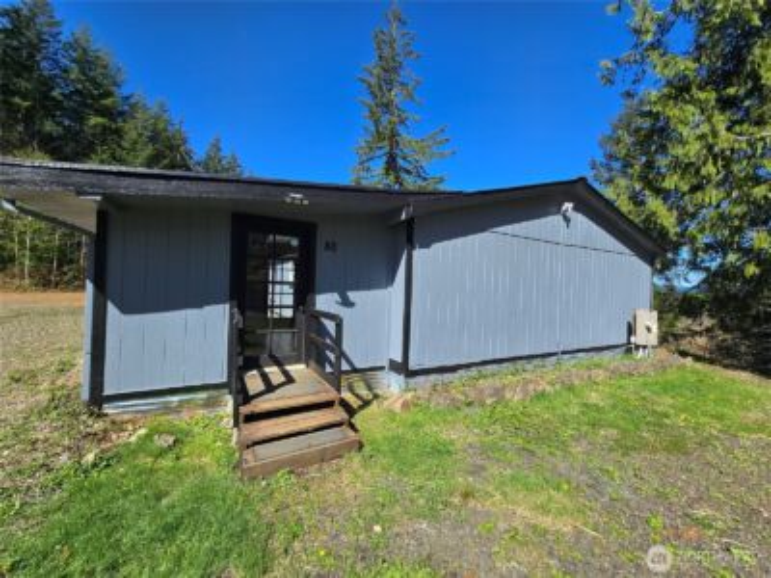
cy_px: 289
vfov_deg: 89.9
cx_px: 386
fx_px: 290
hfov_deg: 106.2
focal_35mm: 13
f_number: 2.2
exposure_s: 1/1472
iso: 50
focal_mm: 2.2
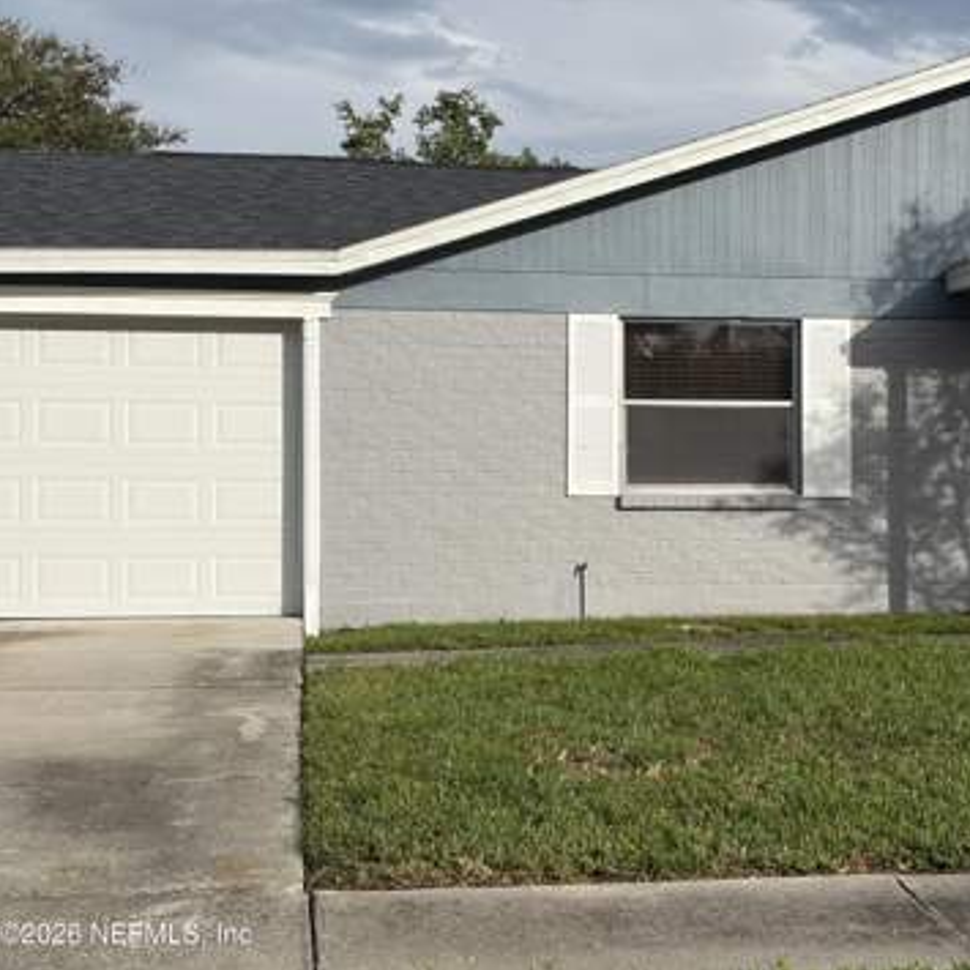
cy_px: 485
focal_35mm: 62
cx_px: 653
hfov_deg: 27.5
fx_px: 1966
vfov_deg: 27.7
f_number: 1.6
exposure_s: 1/4630
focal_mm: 5.96
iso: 32
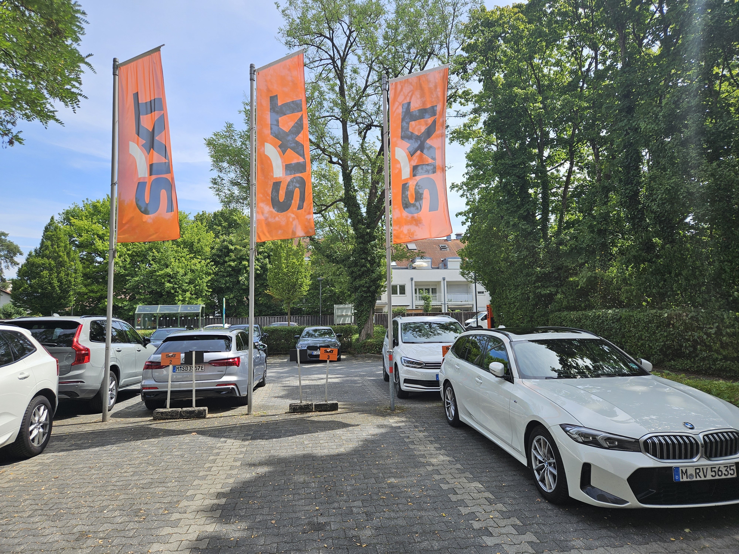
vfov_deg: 58.9
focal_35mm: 23
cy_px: 277
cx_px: 370
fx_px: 491
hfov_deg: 73.9
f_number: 1.8
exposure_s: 1/1250
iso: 25
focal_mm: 5.4
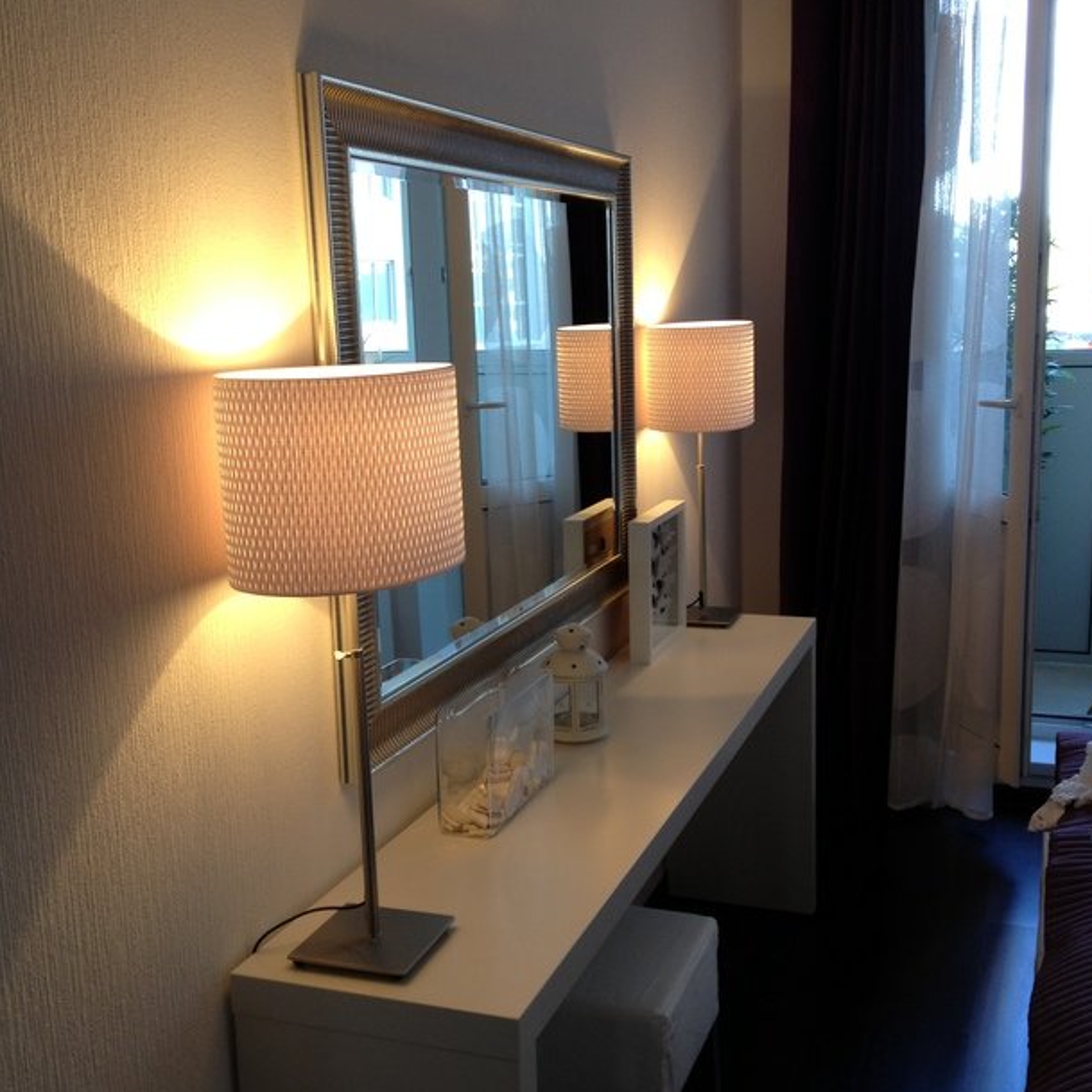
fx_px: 1499
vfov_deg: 40.0
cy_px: 557
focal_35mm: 42
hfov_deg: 40.0
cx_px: 554
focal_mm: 4.28
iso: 50
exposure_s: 1/24
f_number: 2.4
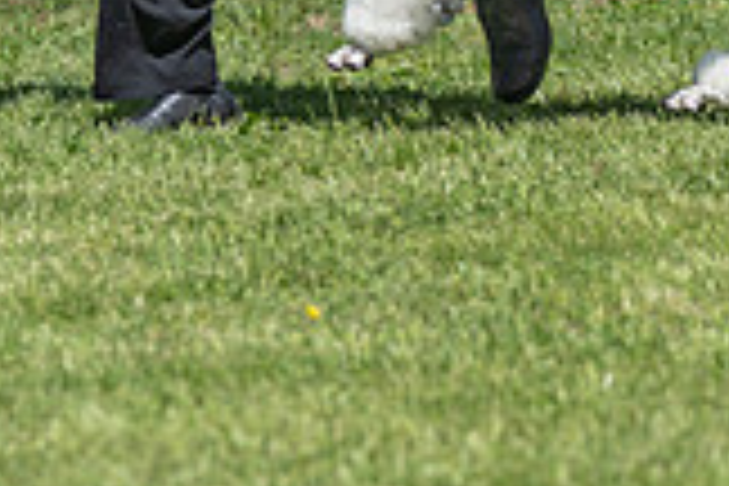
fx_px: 9800
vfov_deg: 2.8
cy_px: -164
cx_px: 594
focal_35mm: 484
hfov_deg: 4.3
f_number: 5
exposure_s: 1/1000
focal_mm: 135
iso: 200
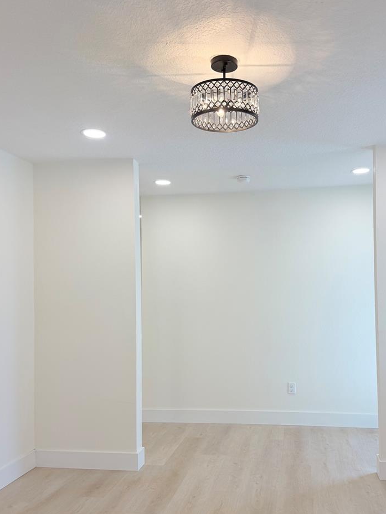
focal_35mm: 31
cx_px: 229
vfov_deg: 58.2
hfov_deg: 45.2
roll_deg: +0.2
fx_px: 461
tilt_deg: +0.3
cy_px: 285
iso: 80
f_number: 1.78
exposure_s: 1/259
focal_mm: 6.76
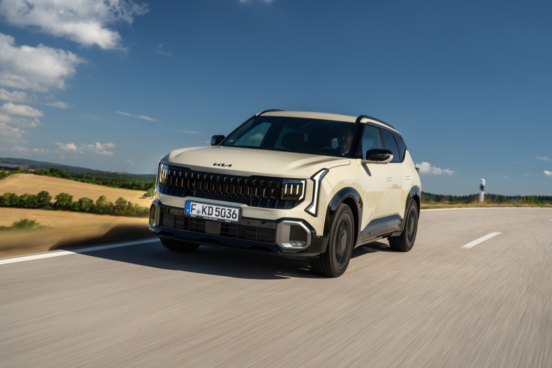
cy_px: 184
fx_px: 675
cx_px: 276
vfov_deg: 30.5
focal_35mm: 44
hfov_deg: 44.5
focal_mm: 44
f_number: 18
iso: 100
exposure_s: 1/25
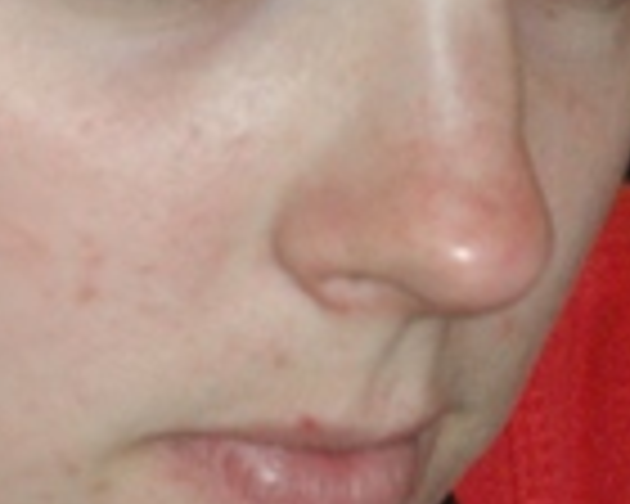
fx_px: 10460
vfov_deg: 2.8
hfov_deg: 3.4
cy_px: 549
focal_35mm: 561
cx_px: 166
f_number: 5
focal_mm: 70
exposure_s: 1/60
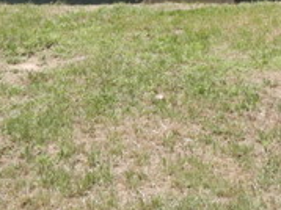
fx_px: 698
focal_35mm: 86
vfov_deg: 15.2
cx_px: 262
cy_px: -147
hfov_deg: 22.1
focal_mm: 4.3
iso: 125
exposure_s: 1/1250
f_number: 2.8
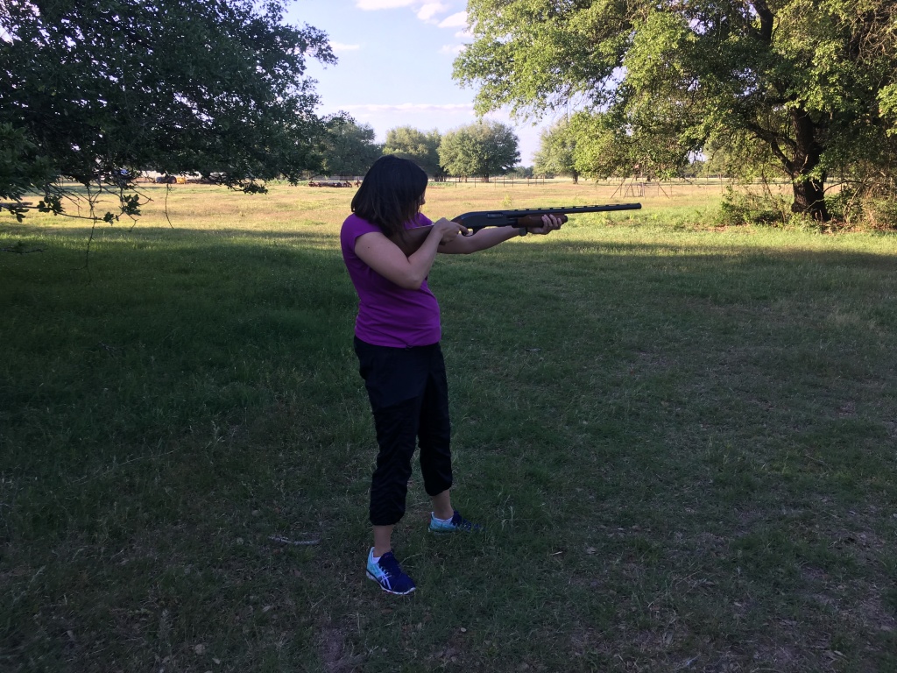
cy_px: 336
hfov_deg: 61.7
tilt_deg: -11.0
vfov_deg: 48.2
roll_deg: +1.5
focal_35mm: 29
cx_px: 448
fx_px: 751
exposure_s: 1/229
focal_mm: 4.15
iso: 25
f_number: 2.2
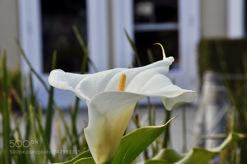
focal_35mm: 158
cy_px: 82
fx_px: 1079
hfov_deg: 13.1
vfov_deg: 8.7
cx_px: 124
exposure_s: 1/80
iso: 200
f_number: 14
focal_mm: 105
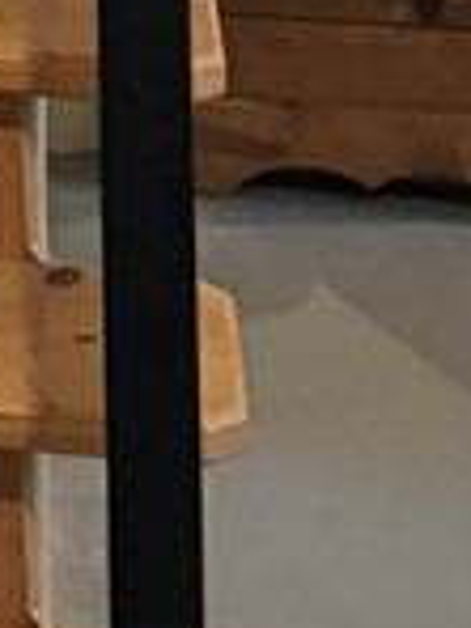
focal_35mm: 166
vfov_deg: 9.6
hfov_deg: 8.2
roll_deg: +0.6
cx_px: -675
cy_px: -1175
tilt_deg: +6.4
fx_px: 3012
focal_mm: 6.76
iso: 800
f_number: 1.78
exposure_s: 1/30
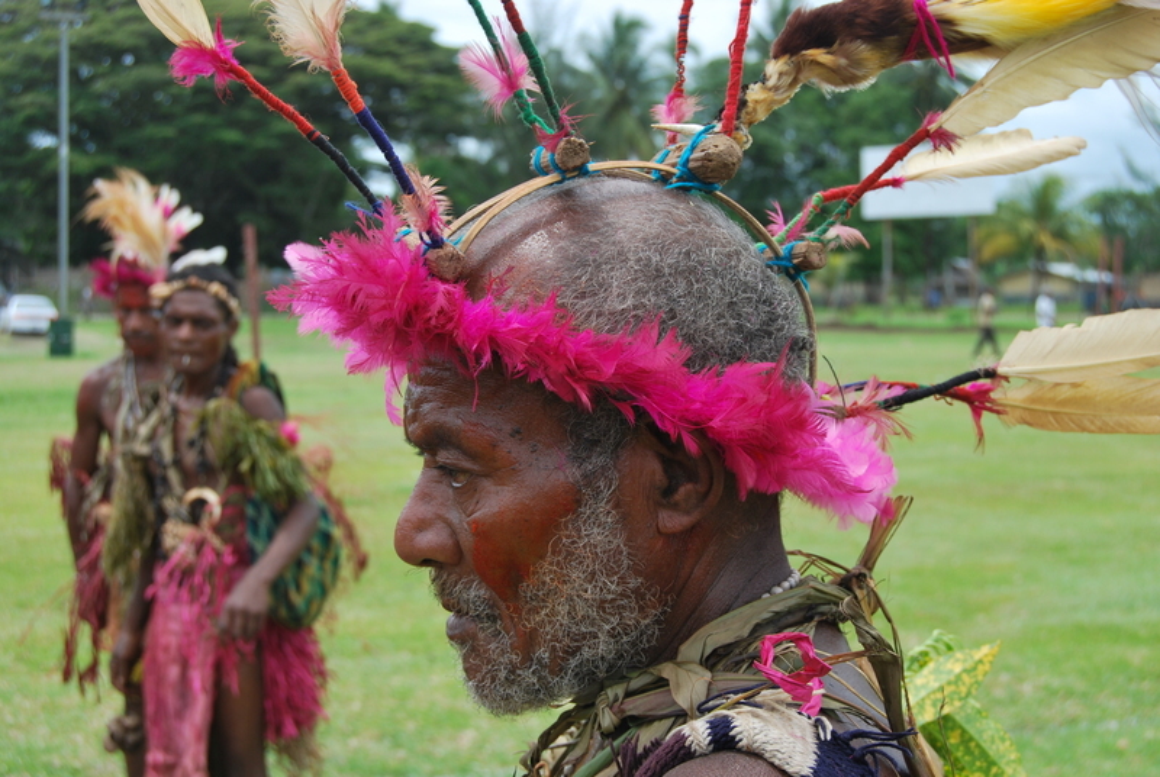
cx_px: 580
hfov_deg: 37.8
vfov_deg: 25.8
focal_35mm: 52
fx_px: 1694
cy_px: 388
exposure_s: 1/200
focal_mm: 35
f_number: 7.1
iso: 100
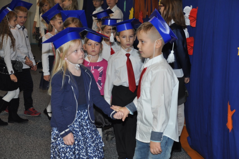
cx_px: 120
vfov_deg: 15.7
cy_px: 80
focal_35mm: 87
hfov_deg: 23.4
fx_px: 577
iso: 400
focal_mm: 58
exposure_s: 1/60
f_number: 5
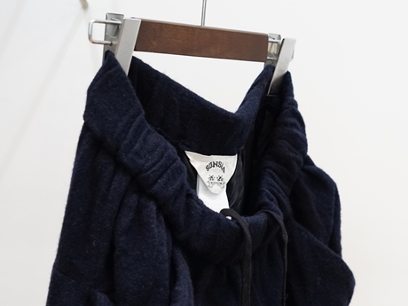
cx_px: 321
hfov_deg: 21.1
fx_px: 1084
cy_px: 210
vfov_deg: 16.0
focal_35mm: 92
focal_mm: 55
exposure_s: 1/60
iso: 1600
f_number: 4
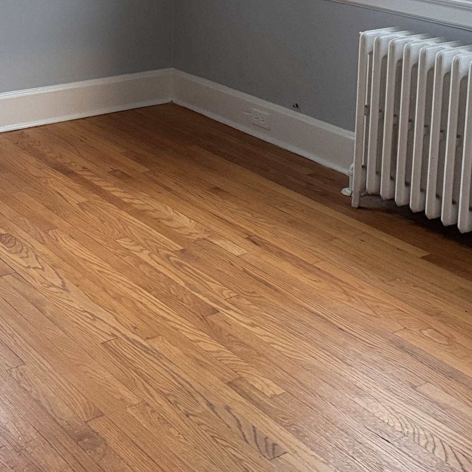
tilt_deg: -8.6
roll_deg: -1.1
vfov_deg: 25.8
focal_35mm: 62
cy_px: -38
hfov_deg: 26.5
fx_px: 956
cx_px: 18
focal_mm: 6.76
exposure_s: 1/60
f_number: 1.78
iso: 500
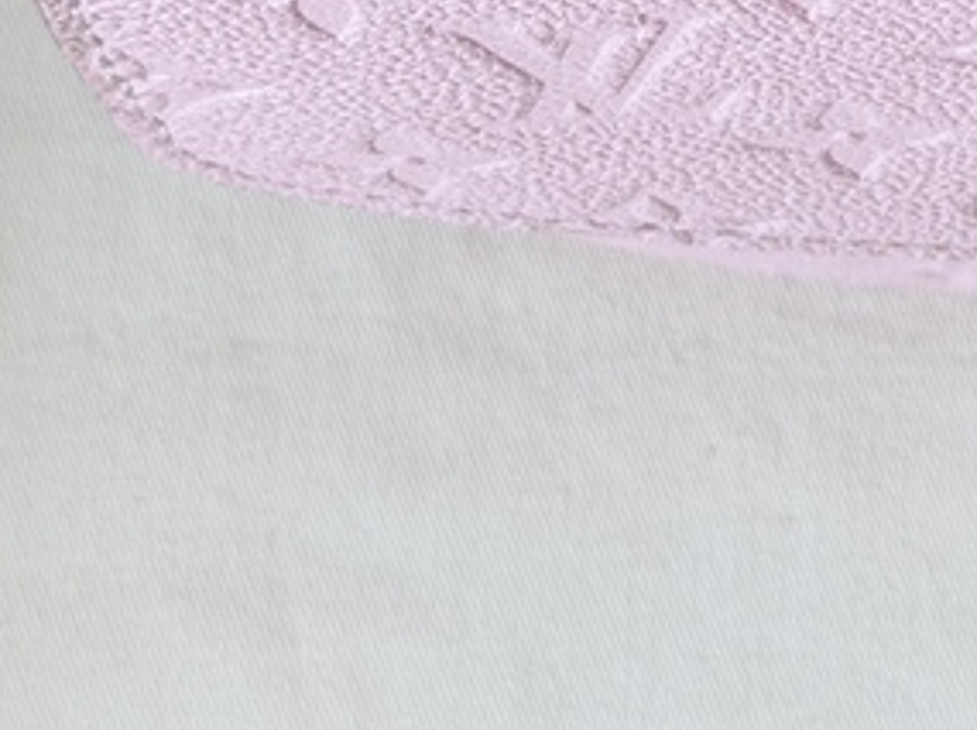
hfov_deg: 11.1
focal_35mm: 170
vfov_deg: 8.6
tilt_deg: -75.4
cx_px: 1525
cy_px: -199
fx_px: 4792
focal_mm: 6.76
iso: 64
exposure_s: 1/50
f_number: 1.78
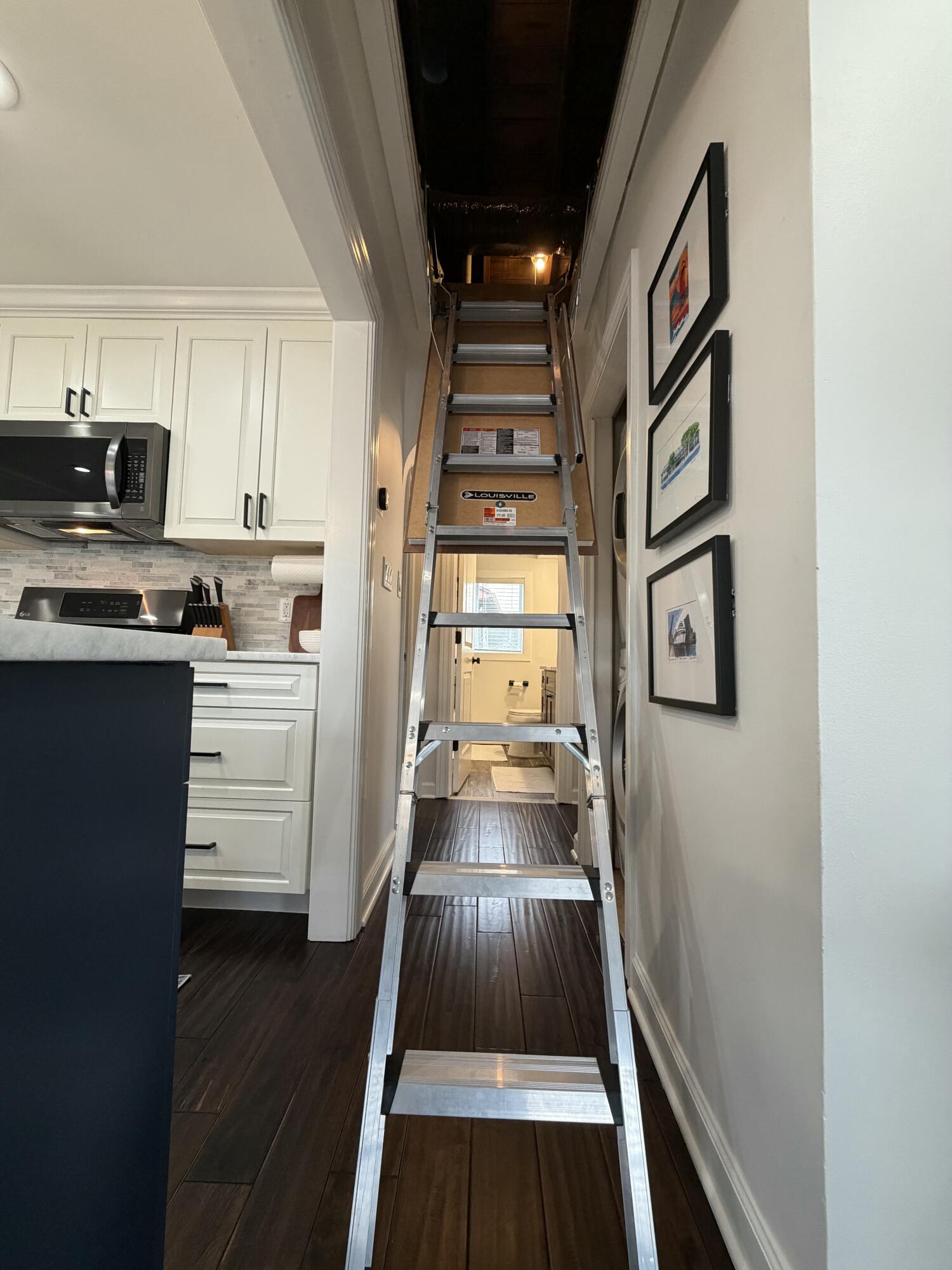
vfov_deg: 102.1
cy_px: 635
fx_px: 513
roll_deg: -1.3
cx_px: 476
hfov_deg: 85.7
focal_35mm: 14
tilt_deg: +3.9
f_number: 2.2
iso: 250
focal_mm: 2.22
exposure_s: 1/120
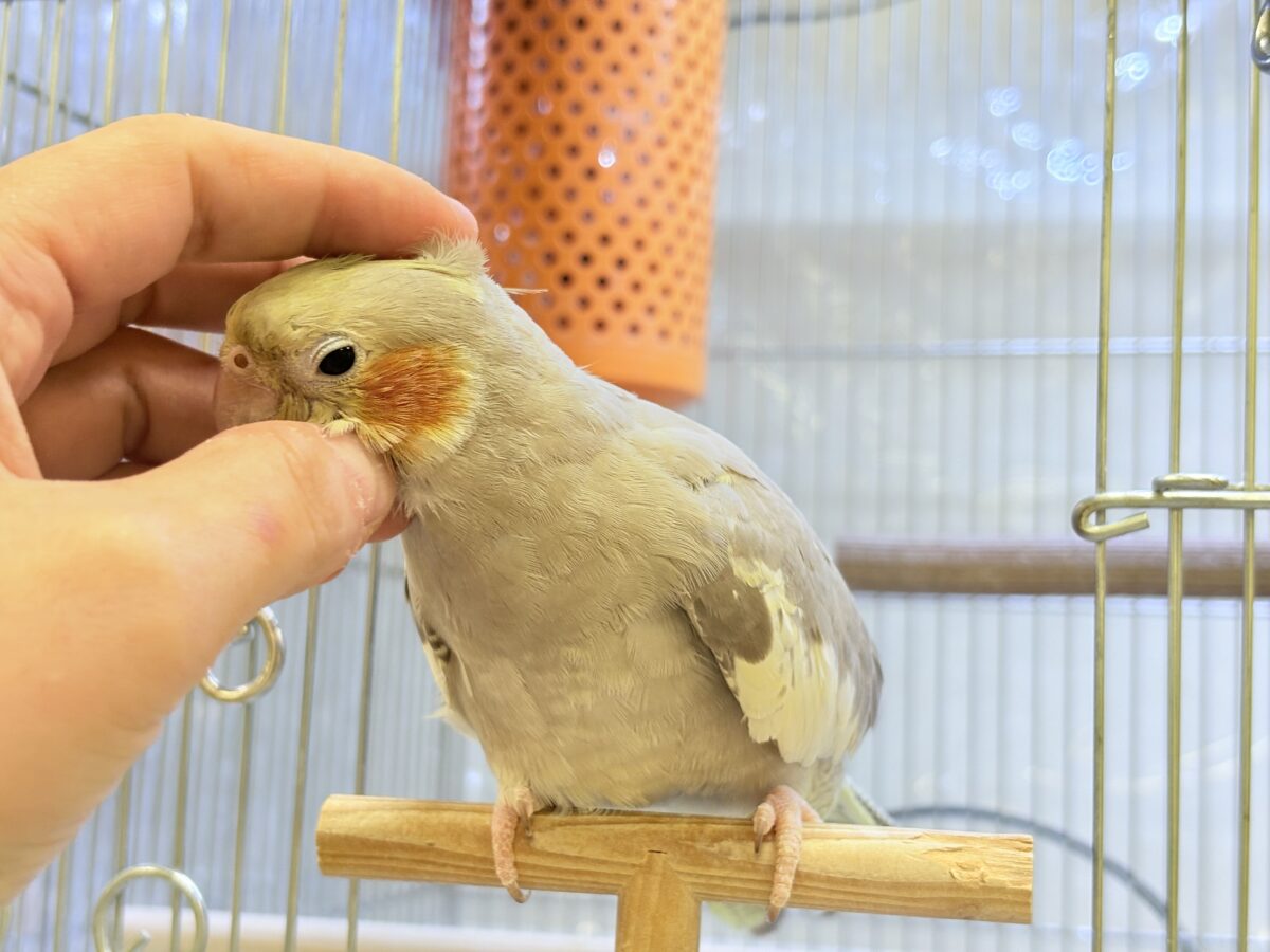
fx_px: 1908
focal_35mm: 52
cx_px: 635
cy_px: 476
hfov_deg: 36.8
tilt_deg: +6.5
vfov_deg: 28.0
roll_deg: -1.2
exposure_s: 1/68
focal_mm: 5.96
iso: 50
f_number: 1.6
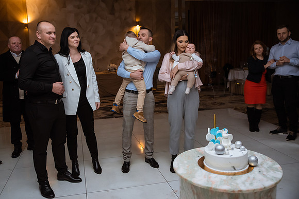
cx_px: 139
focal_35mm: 34
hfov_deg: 55.4
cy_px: 93
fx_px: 284
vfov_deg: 38.6
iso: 2000
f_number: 2.8
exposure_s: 1/160
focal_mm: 32
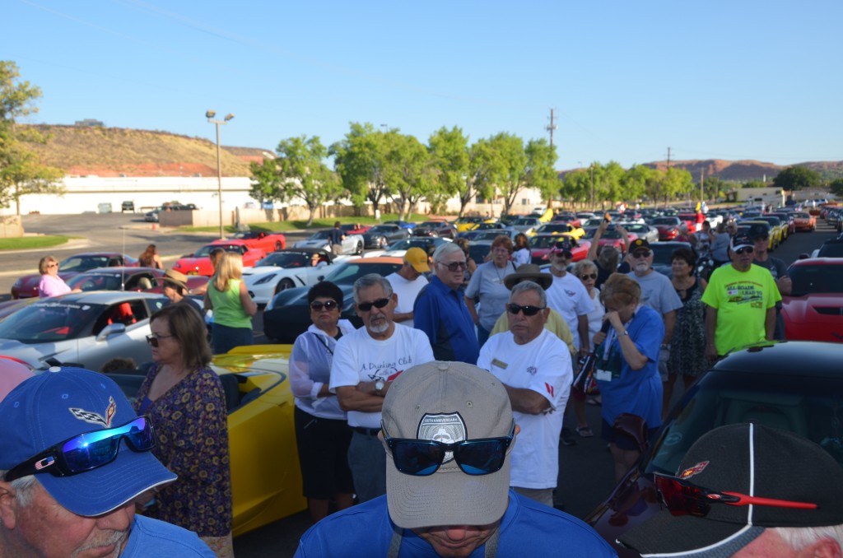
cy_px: 279
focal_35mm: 33
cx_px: 422
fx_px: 771
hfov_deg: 57.3
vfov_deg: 39.8
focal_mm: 22
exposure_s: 1/200
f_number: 6.3
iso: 100
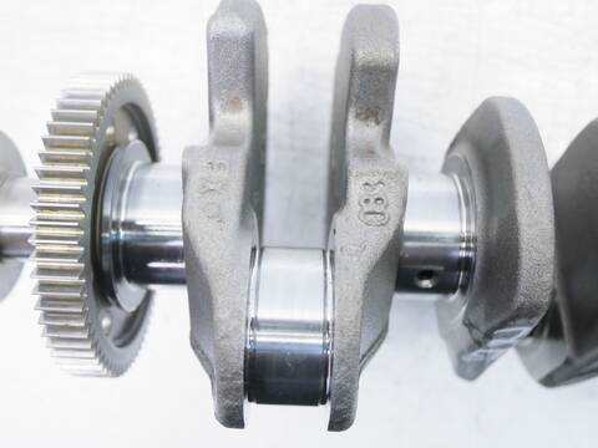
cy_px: 224
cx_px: 299
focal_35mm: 34
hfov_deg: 54.0
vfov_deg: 41.8
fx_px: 587
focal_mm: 17
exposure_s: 1/60
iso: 500
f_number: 4
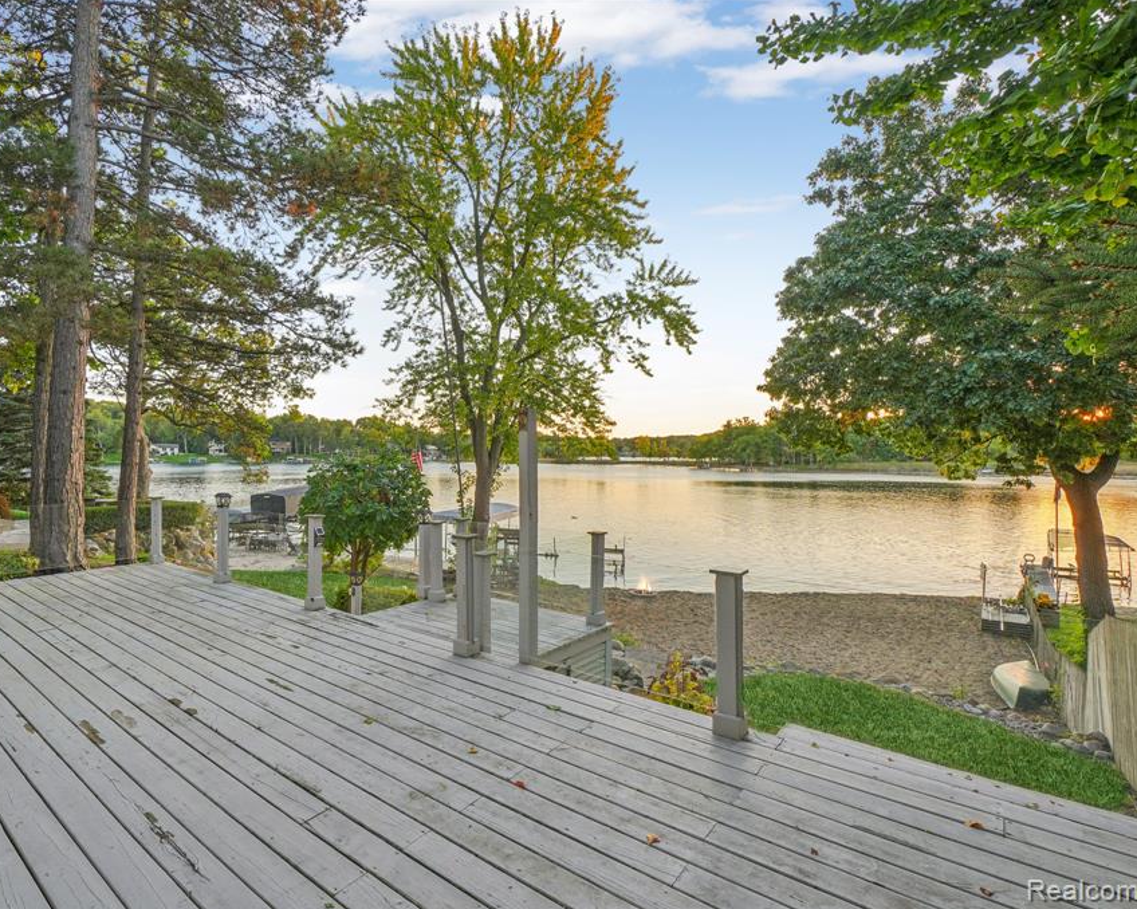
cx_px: 476
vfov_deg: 77.0
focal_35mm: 17
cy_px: 454
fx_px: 572
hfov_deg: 88.9
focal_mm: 10
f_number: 8
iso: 160
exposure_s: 1/30
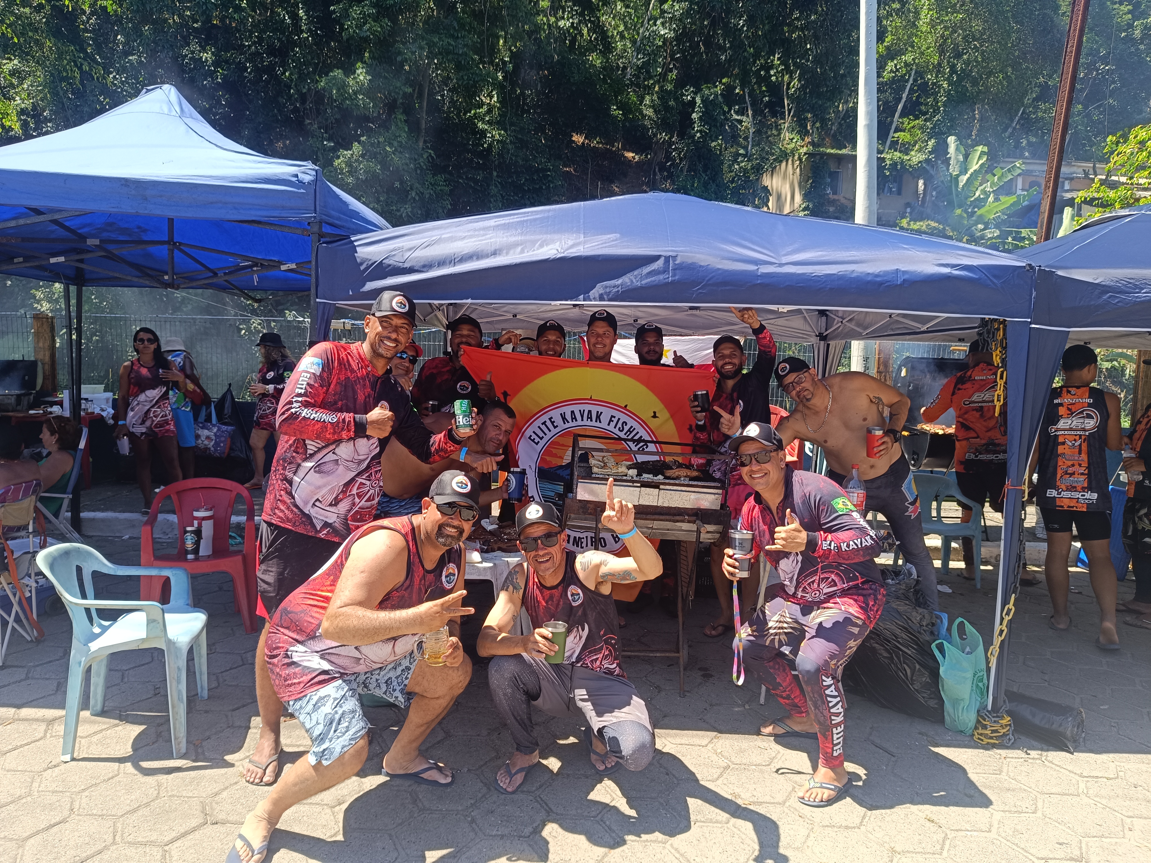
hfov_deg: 71.6
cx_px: 576
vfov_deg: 56.8
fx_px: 798
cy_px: 432
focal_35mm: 24
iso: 53
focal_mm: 5.59
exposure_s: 1/463
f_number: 1.88
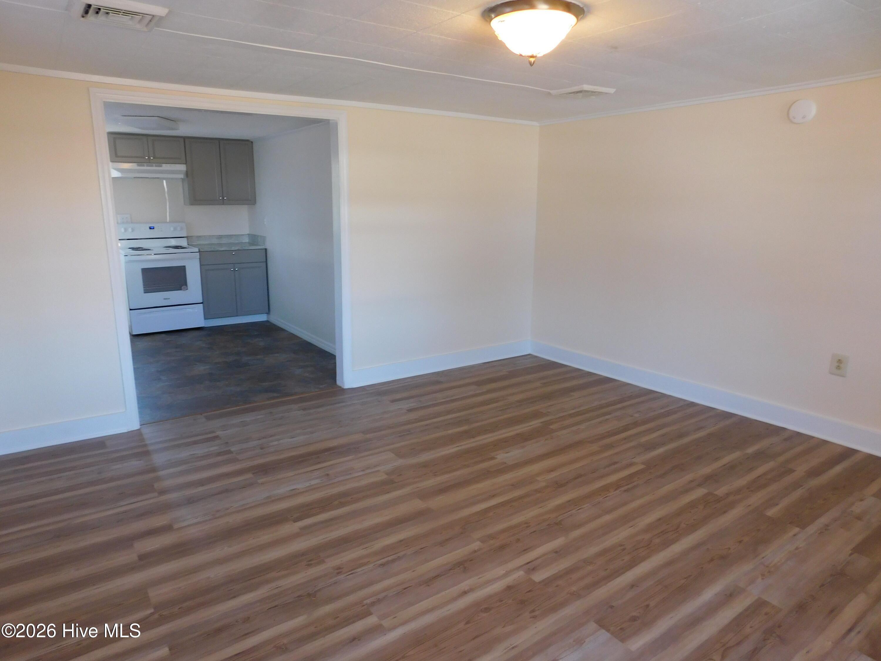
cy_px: 330
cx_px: 440
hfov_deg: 73.9
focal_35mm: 23
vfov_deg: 58.9
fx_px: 585
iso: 125
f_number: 3
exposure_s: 1/30
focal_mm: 4
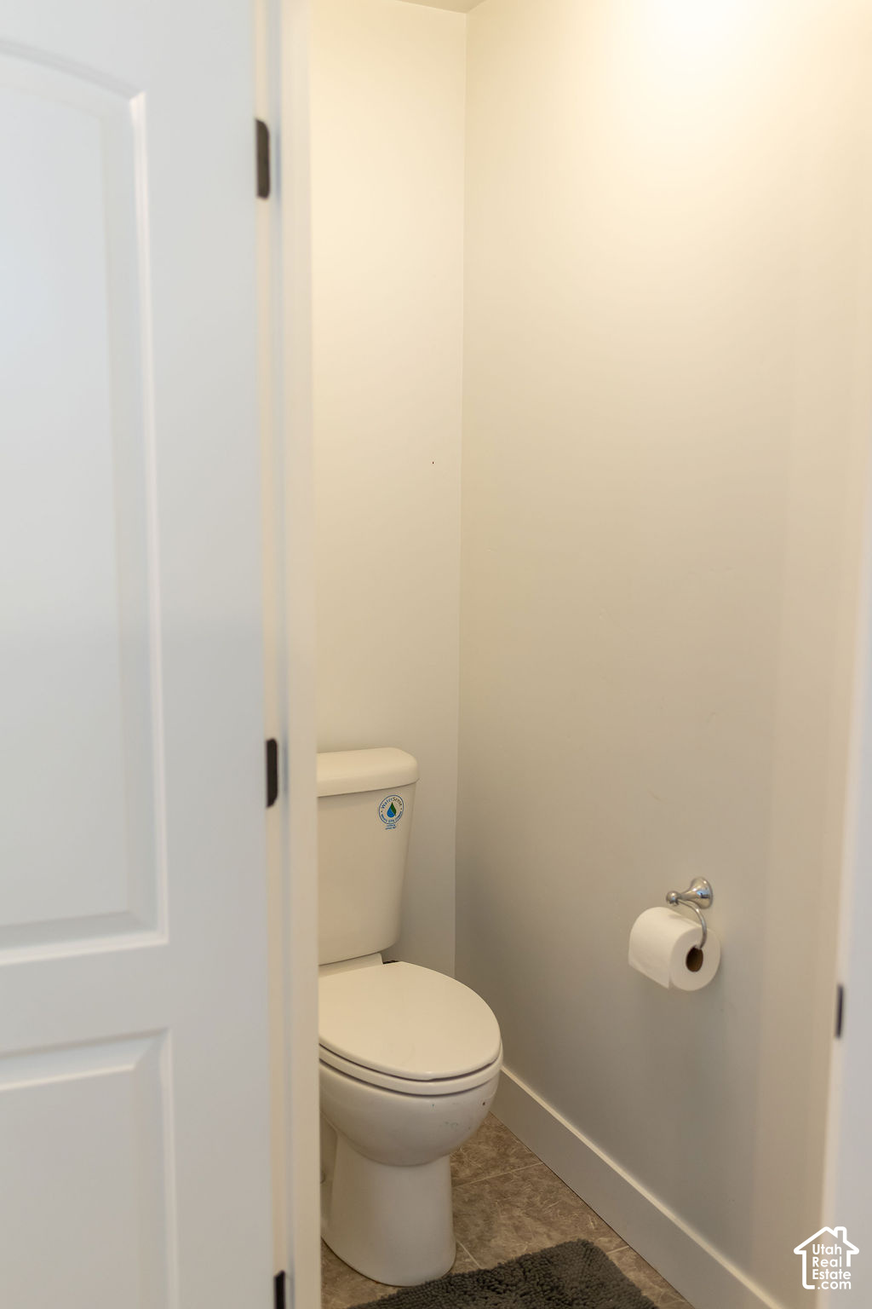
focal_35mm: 35
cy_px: 654
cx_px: 436
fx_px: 1272
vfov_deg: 54.4
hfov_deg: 37.9
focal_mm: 35
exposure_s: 1/200
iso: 640
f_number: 2.5
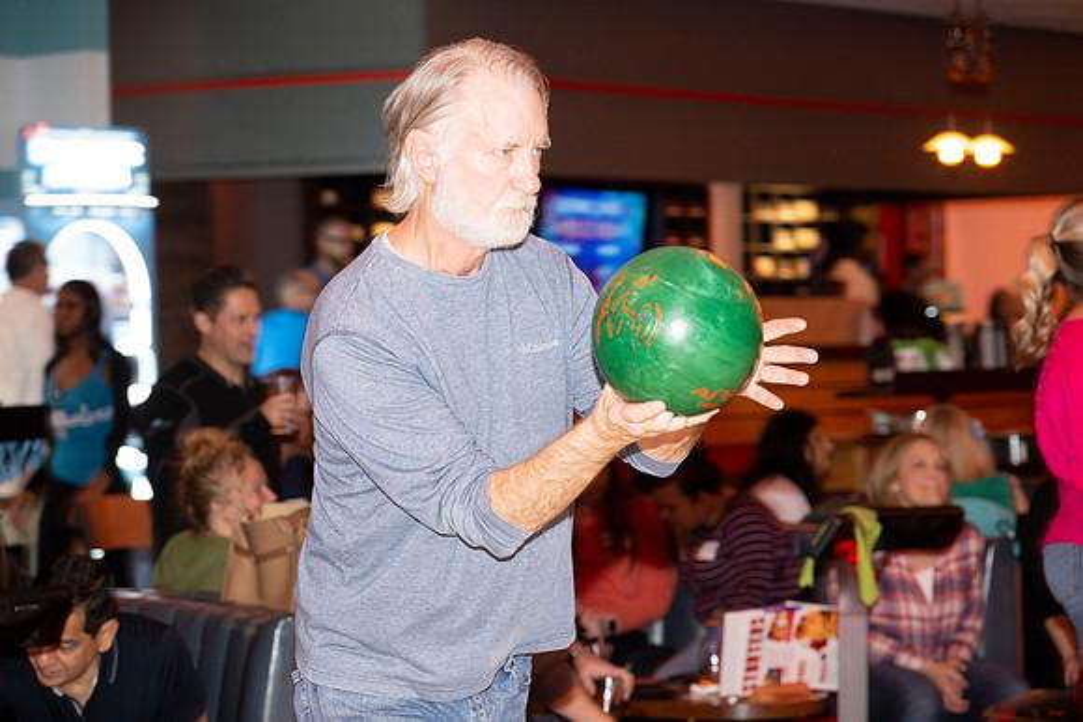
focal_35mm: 120
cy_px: 361
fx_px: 3611
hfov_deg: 17.1
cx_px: 542
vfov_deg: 11.4
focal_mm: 120
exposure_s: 1/100
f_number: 5.6
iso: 2000
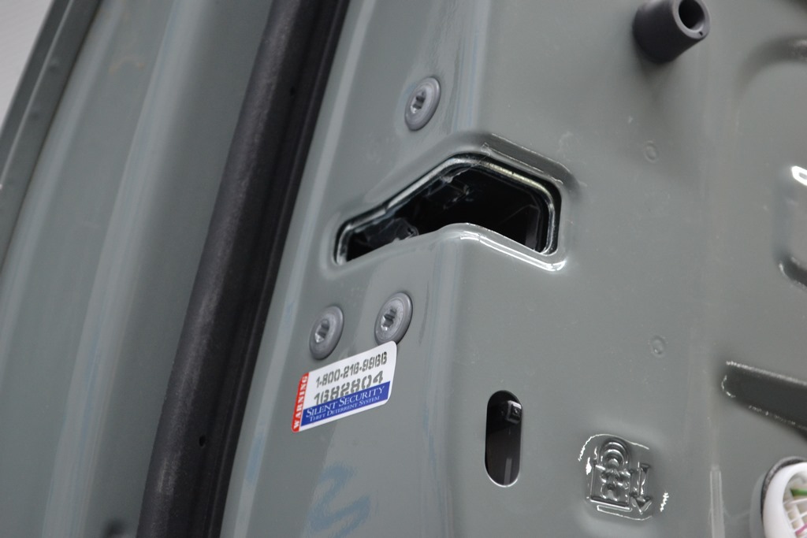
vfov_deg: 16.6
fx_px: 1850
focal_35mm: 82
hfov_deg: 24.6
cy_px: 269
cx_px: 404
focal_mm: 55
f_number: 5.6
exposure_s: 1/60
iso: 900
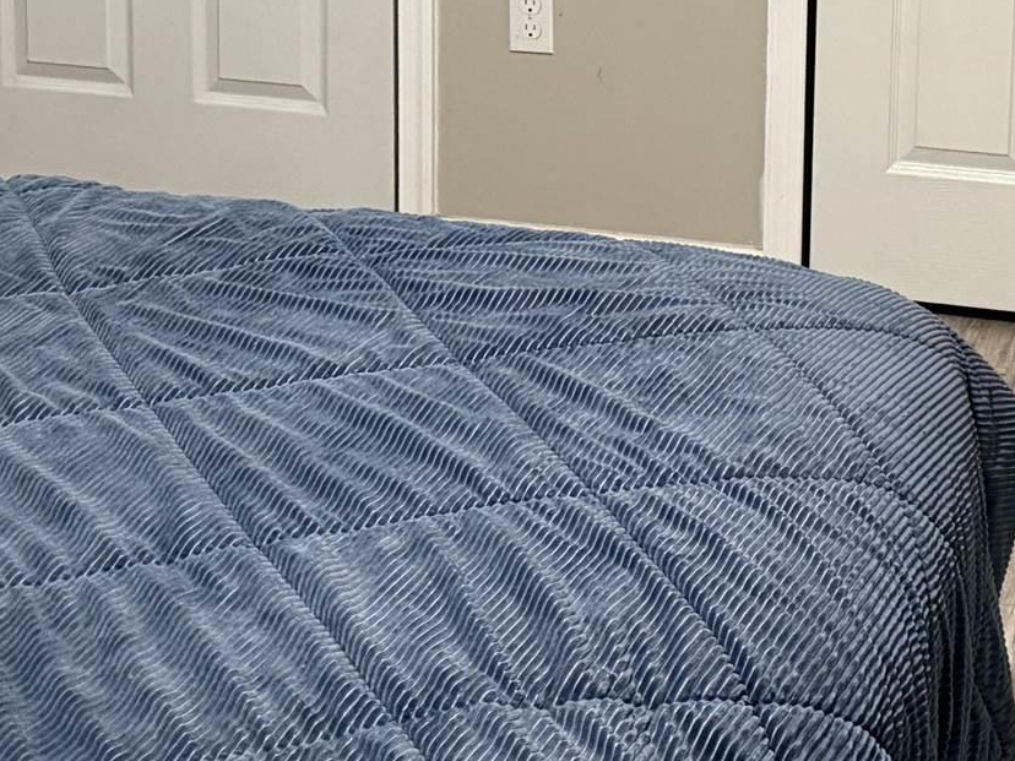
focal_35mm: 89
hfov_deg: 21.9
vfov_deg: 16.0
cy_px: -121
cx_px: 664
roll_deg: -1.0
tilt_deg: -12.7
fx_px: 2610
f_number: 1.78
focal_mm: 6.76
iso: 640
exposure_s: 1/60
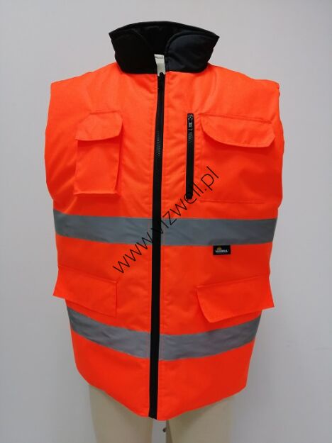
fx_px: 346
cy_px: 222
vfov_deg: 65.4
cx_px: 166
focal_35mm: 27
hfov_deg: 51.3
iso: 200
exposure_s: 1/33.3
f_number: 1.8
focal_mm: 3.88
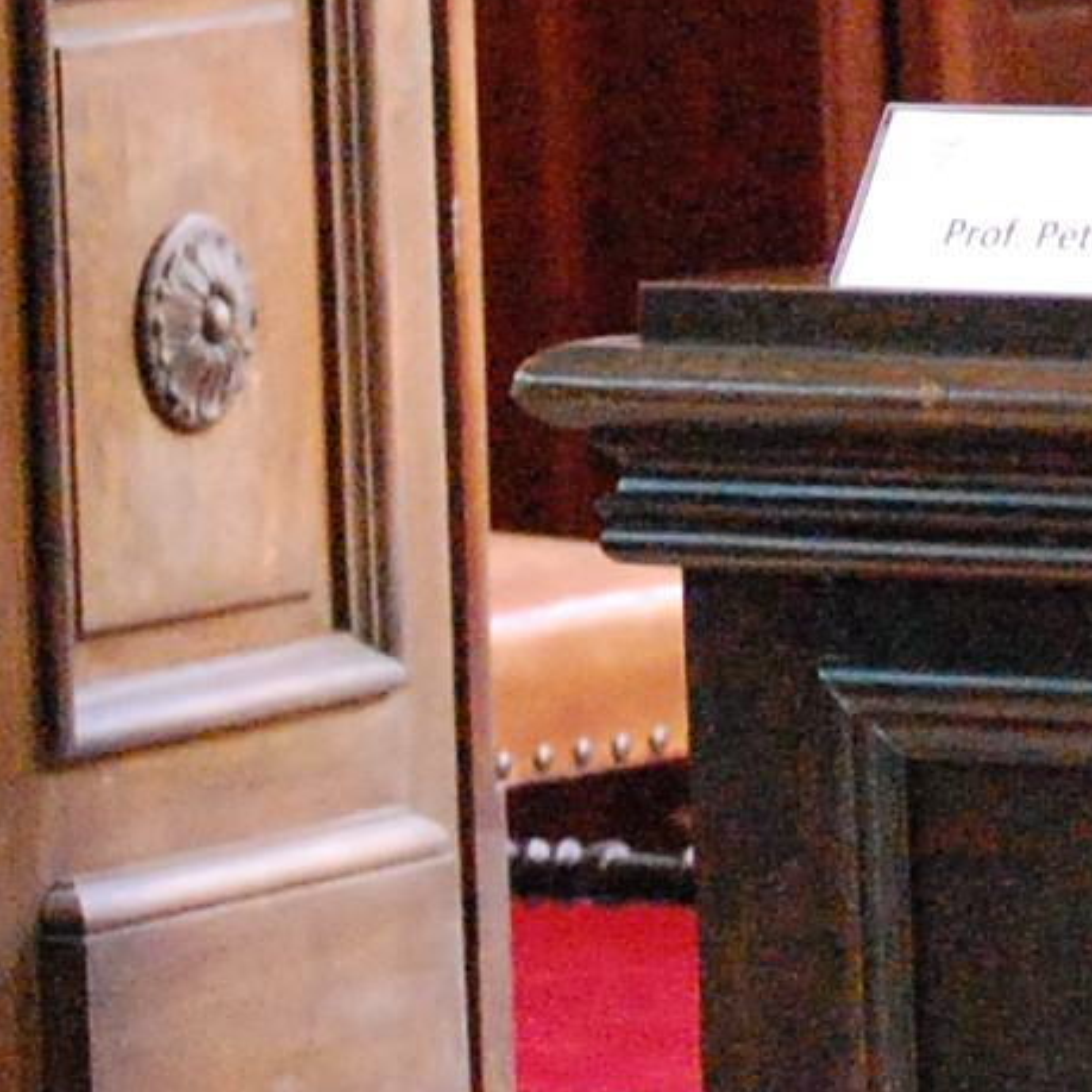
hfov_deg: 3.8
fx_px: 16374
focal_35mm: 459
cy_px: -923
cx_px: 1939
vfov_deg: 3.8
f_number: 4
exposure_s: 1/50
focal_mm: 55
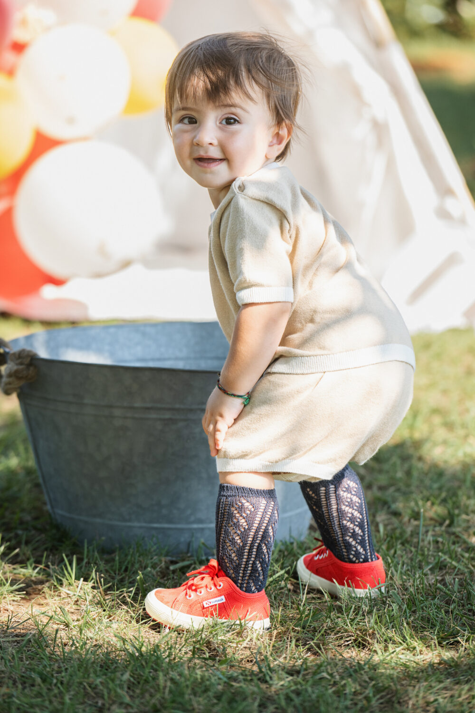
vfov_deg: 11.4
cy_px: 356
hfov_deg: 7.6
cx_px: 238
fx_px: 3562
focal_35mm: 180
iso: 400
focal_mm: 180
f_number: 4.5
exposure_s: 1/800
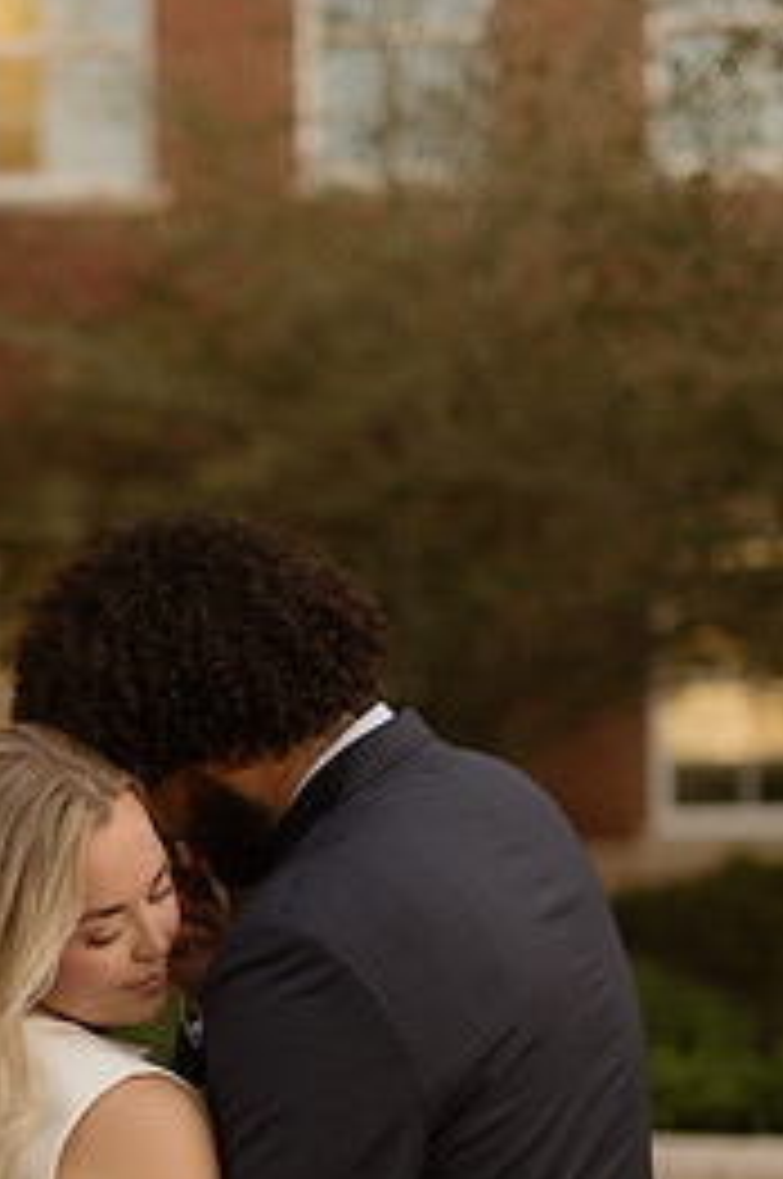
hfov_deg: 15.7
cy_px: 990
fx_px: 2813
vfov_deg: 23.2
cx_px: 126
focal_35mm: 86
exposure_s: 1/250
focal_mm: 50
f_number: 1.4
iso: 250
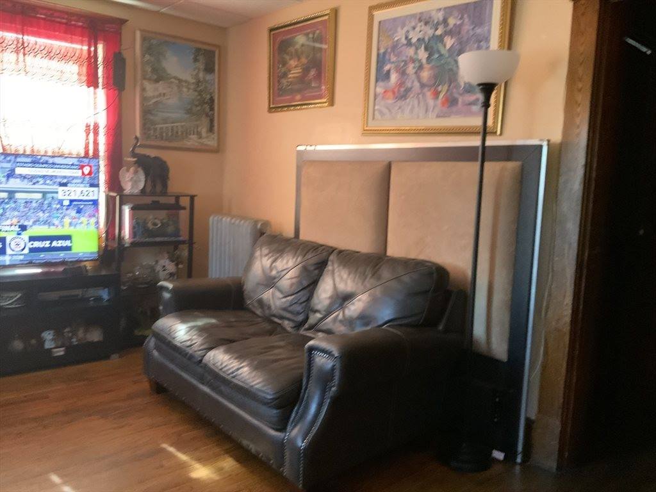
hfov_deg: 61.7
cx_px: 328
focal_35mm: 29
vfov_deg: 48.2
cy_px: 246
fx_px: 550
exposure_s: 1/30
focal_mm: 3
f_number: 1.8
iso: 320
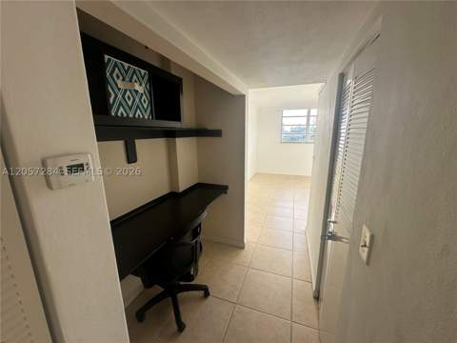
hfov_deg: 102.1
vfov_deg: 85.7
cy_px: 172
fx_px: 185
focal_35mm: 14
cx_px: 228
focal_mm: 2.22
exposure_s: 1/217
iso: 40
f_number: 2.2
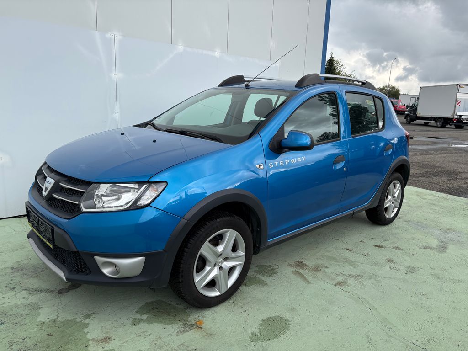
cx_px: 234
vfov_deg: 53.1
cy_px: 176
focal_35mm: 26
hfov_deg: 67.3
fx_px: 352
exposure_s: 1/895
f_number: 1.6
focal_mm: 5.96
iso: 50
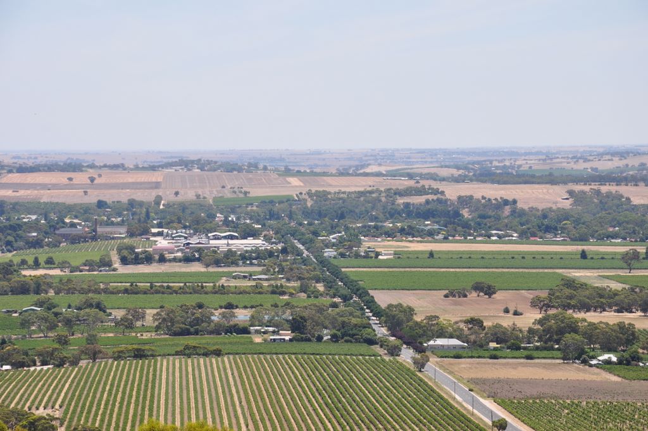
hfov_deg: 14.0
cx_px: 324
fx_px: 2643
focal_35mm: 147
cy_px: 216
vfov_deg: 9.3
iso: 200
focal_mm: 98
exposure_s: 1/320
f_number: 10
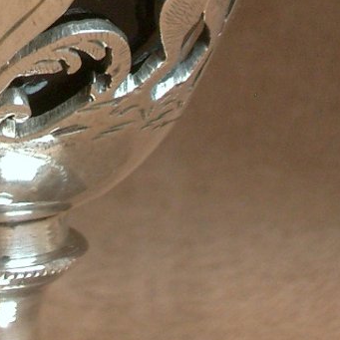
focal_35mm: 193
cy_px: -170
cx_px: -40
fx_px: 2145
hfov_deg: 9.0
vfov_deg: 8.8
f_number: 3.5
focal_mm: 10.2
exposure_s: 1/25
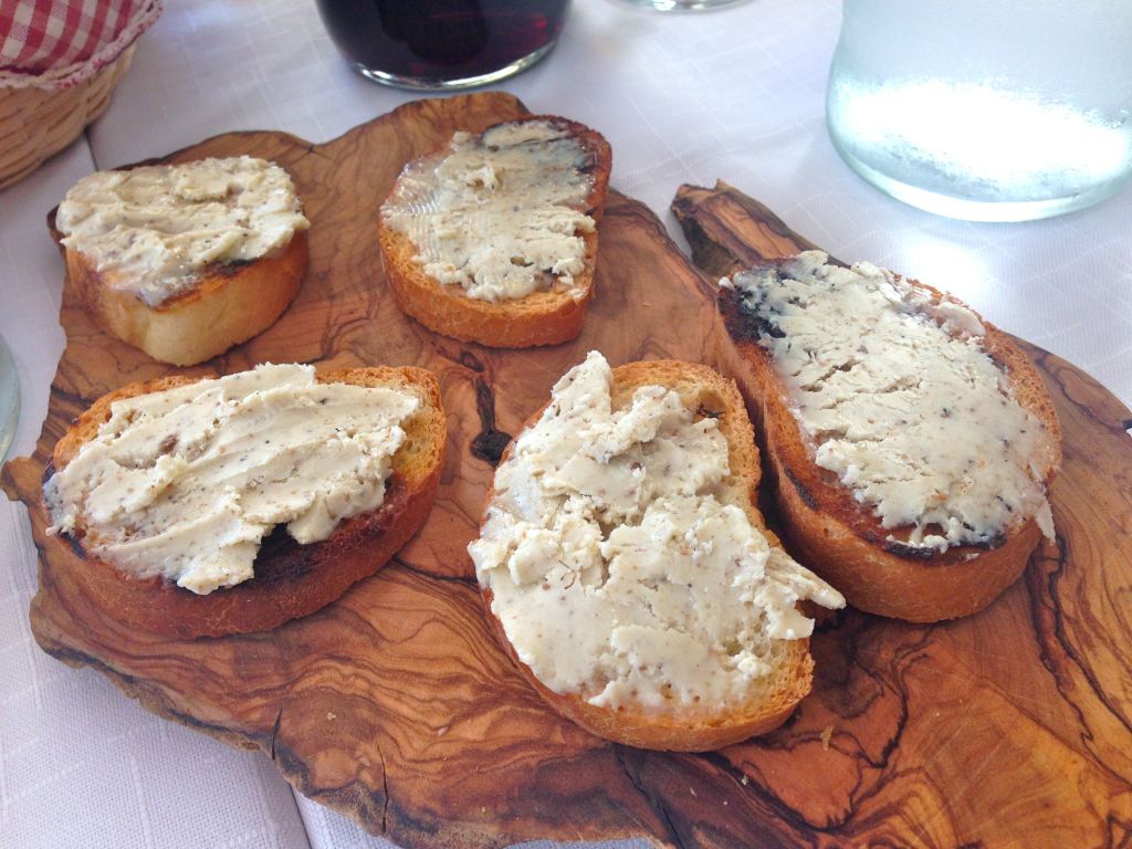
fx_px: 1079
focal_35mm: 33
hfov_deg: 55.4
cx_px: 566
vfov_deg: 42.9
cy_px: 424
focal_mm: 4.12
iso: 50
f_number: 2.4
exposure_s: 1/120
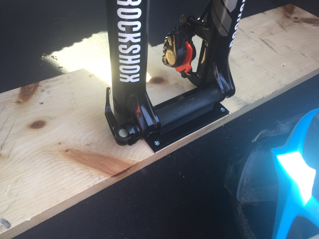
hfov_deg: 61.7
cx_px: 160
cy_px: 120
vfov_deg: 48.2
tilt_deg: -45.9
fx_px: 267
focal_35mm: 29
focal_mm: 4.15
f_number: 2.2
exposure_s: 1/60
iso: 32
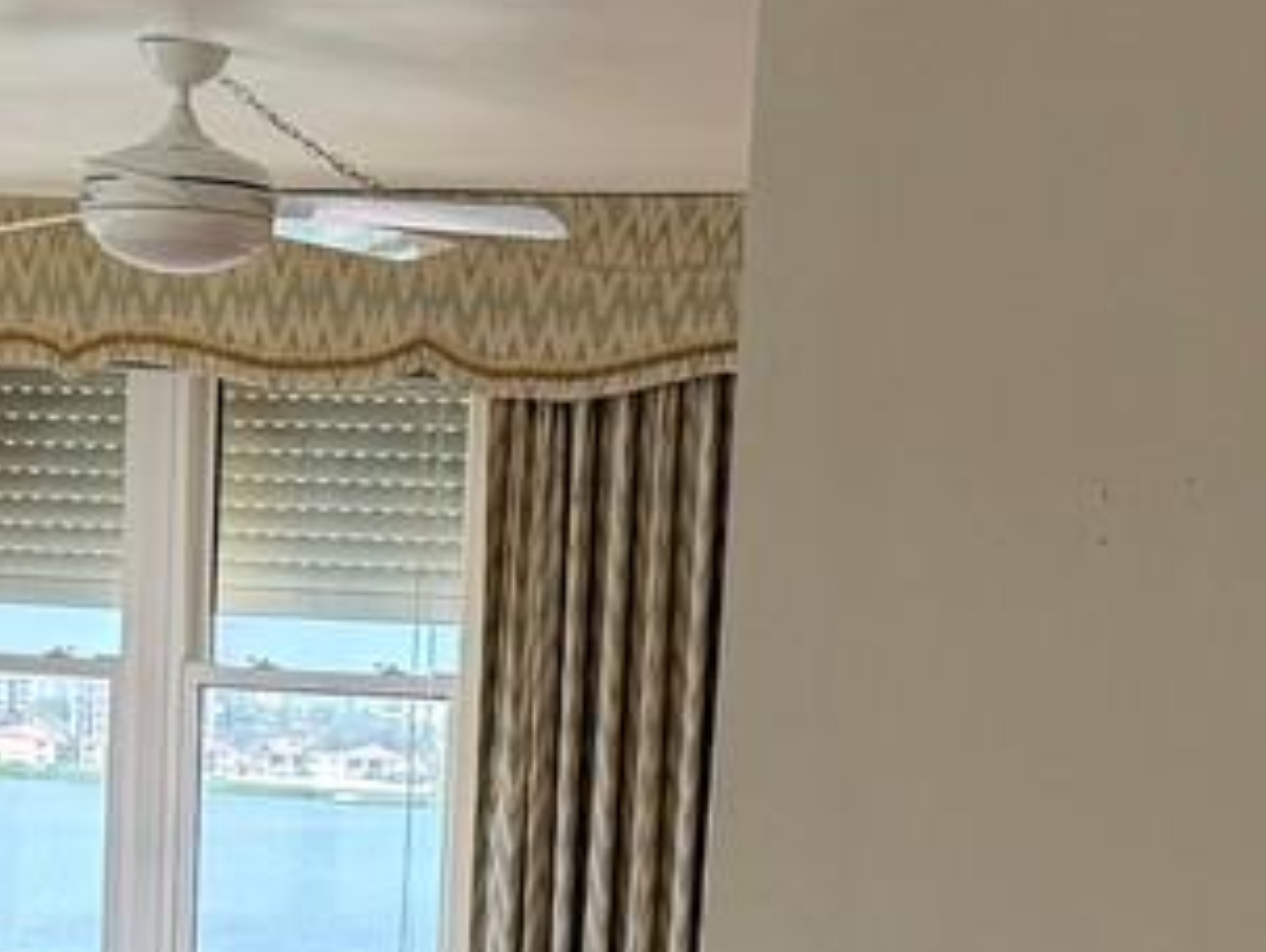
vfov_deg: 11.2
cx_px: 503
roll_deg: -2.7
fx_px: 4648
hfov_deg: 15.5
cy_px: 1485
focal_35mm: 127
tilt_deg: -9.8
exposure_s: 1/196
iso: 80
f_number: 1.78
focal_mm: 6.76
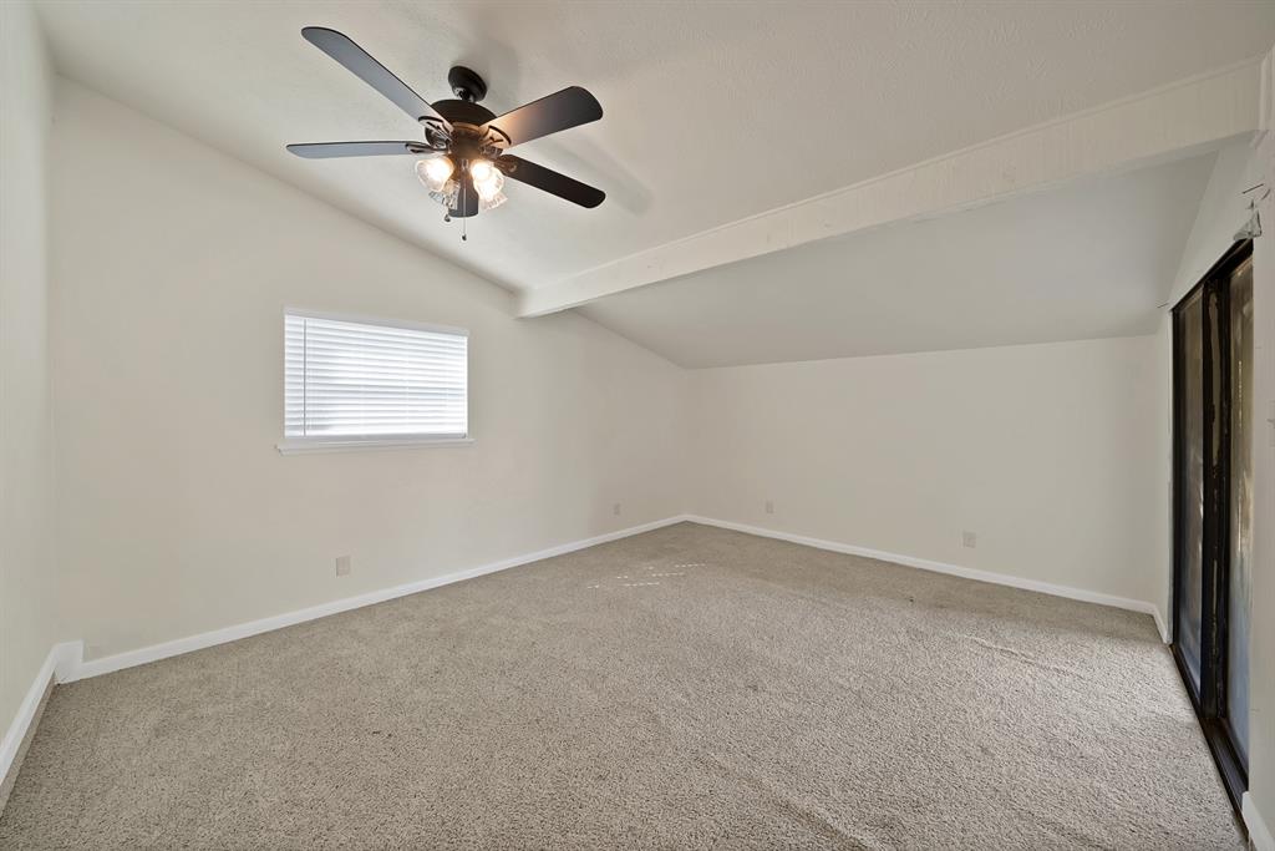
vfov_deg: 90.0
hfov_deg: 112.6
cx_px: 638
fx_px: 425
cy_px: 426
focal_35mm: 12
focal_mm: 12
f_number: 9
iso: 640
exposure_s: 1/4
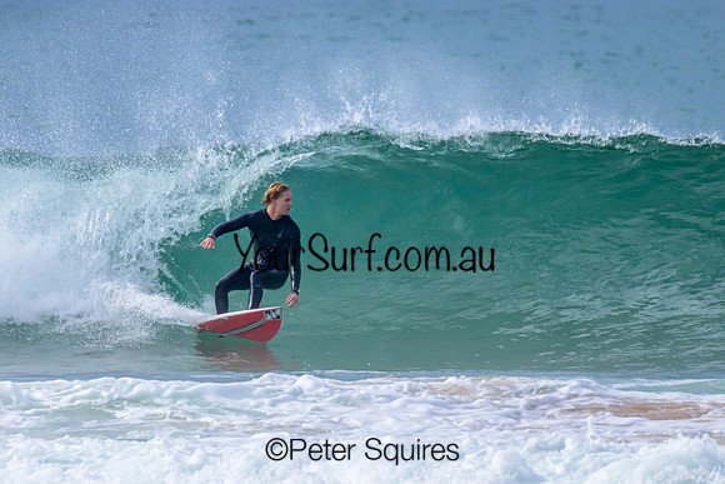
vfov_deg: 1.3
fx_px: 22111
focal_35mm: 1098
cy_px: 178
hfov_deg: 1.9
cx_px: 303
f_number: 11
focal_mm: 800
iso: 1000
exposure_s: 1/2000
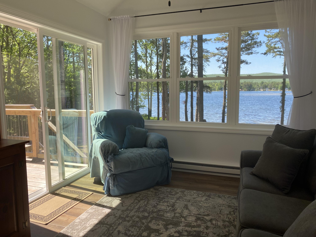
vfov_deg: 53.1
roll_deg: +0.0
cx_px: 158
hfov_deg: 67.3
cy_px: 118
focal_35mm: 26
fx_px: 237
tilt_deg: -5.2
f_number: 1.8
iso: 32
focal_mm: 4.25
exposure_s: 1/392
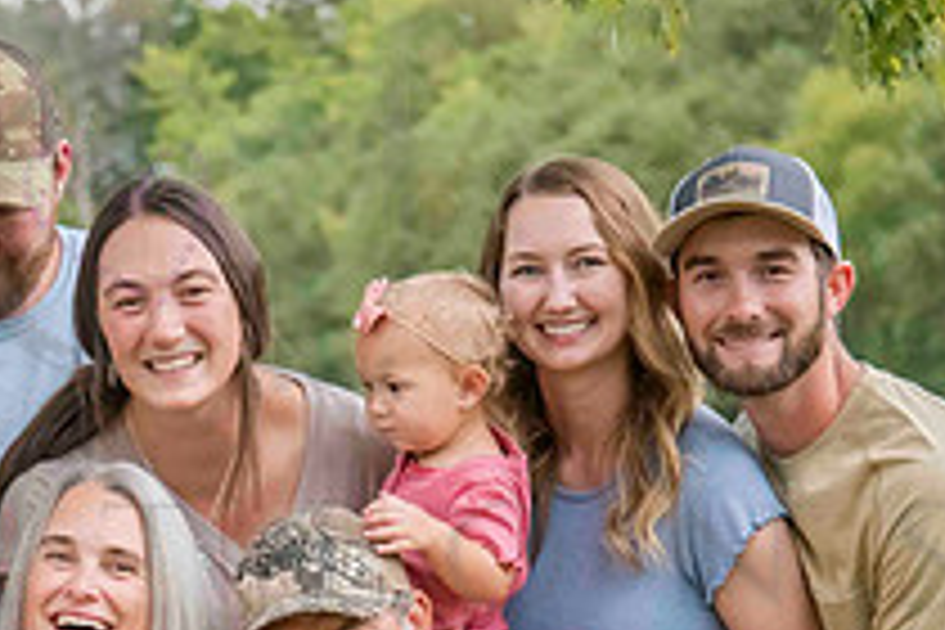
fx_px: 5643
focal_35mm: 215
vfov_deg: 6.4
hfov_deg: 9.6
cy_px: 706
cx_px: 263
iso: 400
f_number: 4.5
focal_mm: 70
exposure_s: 1/640
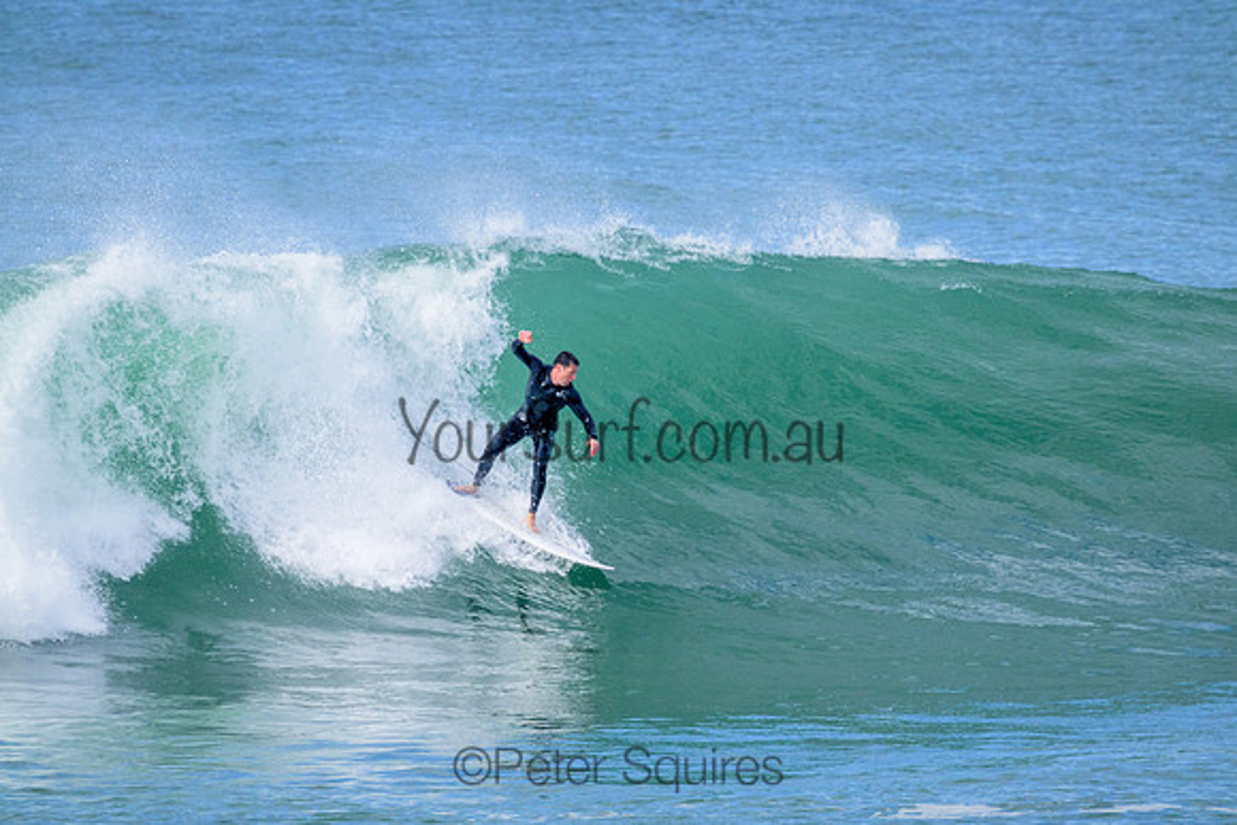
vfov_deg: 1.7
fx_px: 27494
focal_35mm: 800
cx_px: 618
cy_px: 412
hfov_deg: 2.6
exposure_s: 1/2000
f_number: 11
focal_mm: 800
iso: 2200
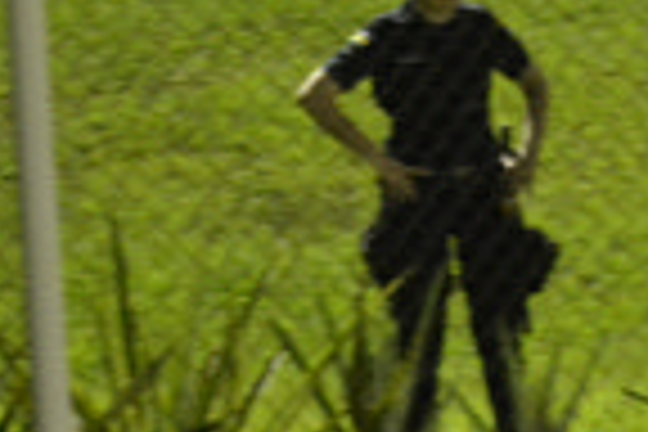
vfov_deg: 3.5
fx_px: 7051
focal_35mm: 392
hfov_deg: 5.2
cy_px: -61
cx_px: 774
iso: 3200
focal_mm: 75
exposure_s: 1/25
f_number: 5.3
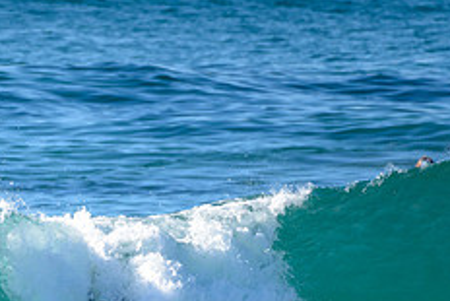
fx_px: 19199
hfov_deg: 1.3
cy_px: 315
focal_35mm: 1535
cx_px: 78
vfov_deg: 0.9
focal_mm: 500
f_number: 5.6
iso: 280
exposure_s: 1/2000
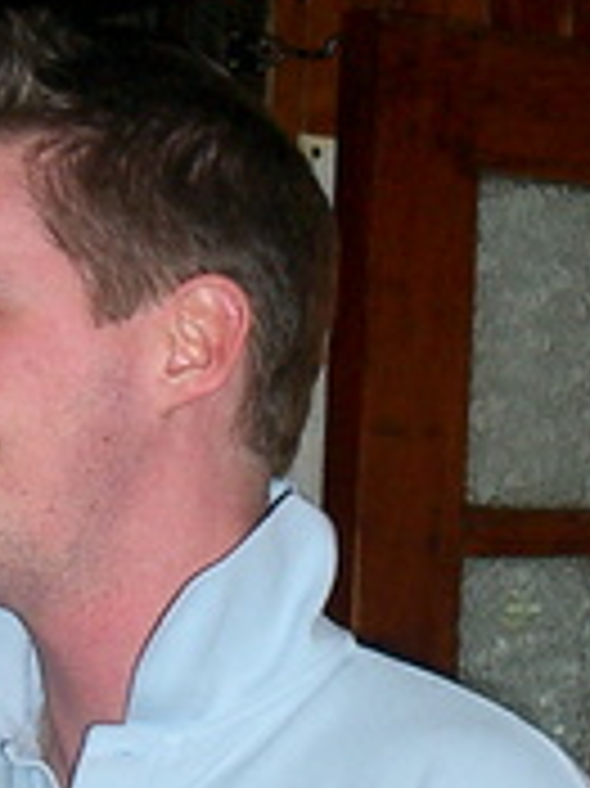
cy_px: 333
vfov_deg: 16.6
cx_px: 146
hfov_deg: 12.4
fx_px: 2708
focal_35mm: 119
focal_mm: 5.8
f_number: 2.6
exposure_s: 1/40
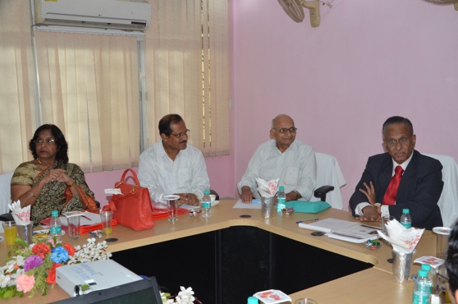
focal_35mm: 36
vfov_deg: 36.7
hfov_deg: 53.2
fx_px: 457
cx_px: 229
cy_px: 152
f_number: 6.3
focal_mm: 24
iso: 640
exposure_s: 1/125
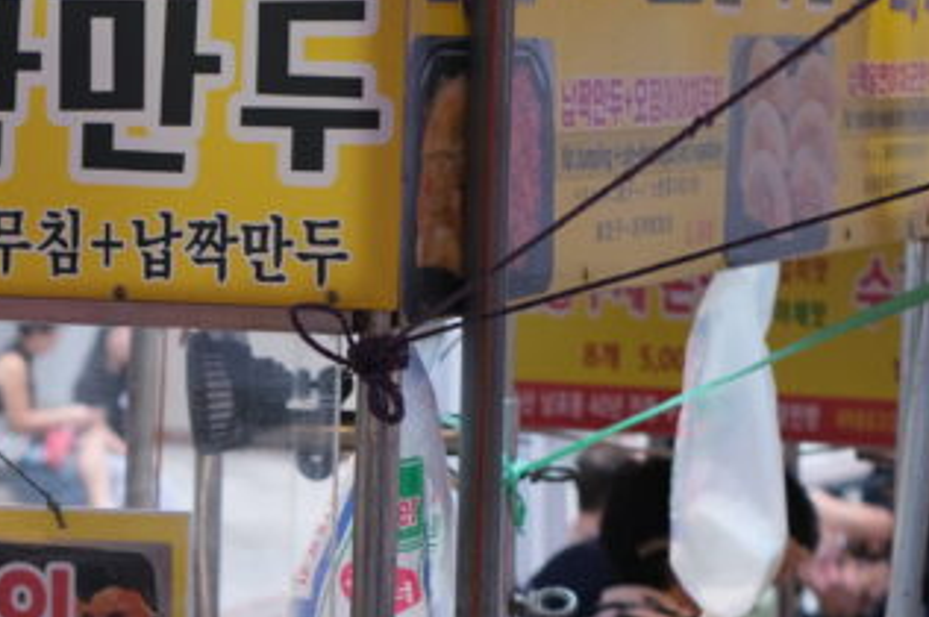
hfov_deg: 11.7
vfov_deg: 7.9
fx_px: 4434
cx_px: -141
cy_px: 754
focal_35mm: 172
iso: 320
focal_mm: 35
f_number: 3.2
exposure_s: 1/400
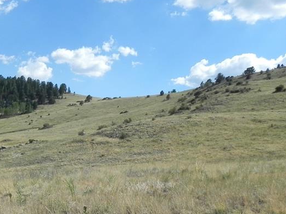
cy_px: 126
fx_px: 471
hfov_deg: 32.8
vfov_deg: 25.6
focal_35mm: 57
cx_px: 57
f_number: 8
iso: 160
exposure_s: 1/523
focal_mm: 5.2
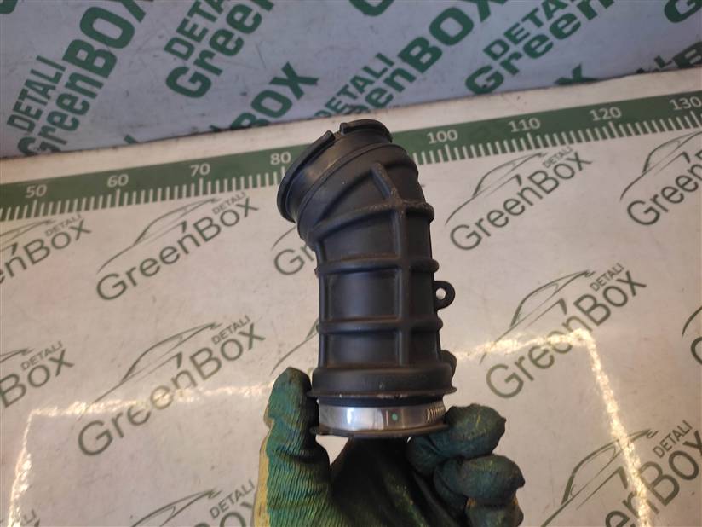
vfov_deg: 53.1
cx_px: 351
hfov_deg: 67.3
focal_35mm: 26
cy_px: 264
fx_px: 527
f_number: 1.79
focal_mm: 4.74
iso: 105
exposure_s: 1/33
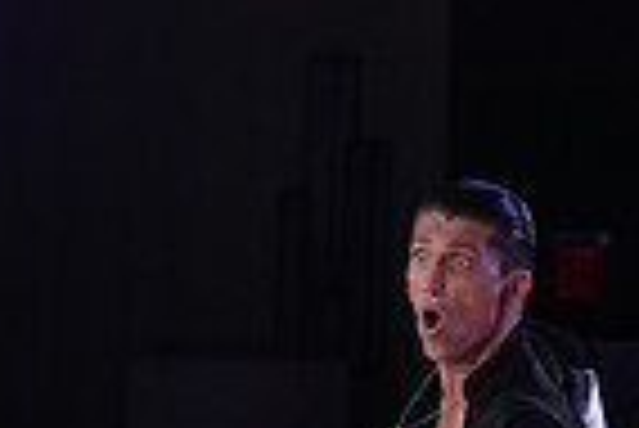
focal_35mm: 429
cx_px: 832
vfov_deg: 3.2
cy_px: 647
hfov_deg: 4.8
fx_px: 7622
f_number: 5
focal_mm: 105
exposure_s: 1/400
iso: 2500
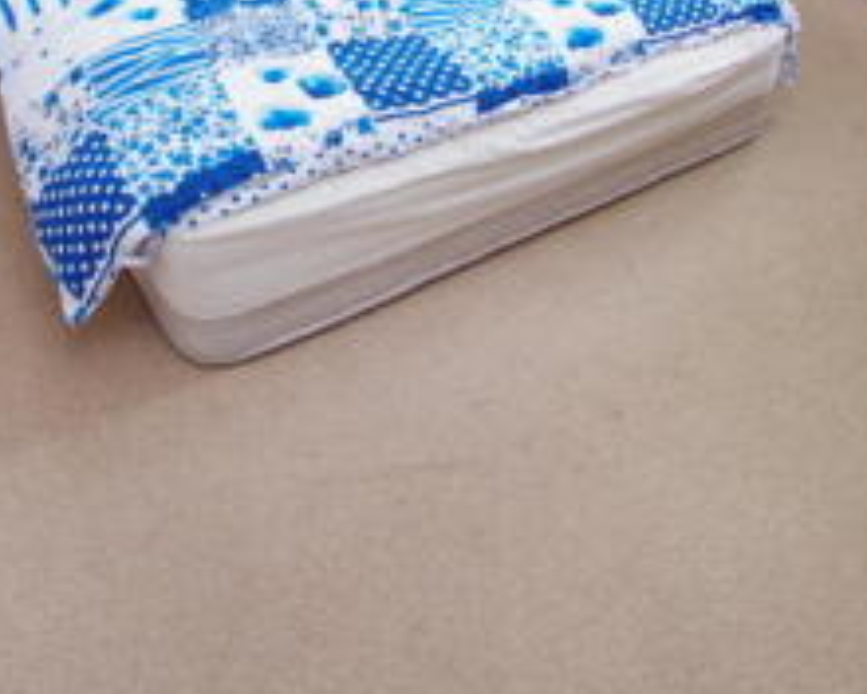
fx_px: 1078
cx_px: 451
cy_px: -85
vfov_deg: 31.3
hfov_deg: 43.8
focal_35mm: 42
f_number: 3.5
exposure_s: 1/50
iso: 200
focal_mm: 10
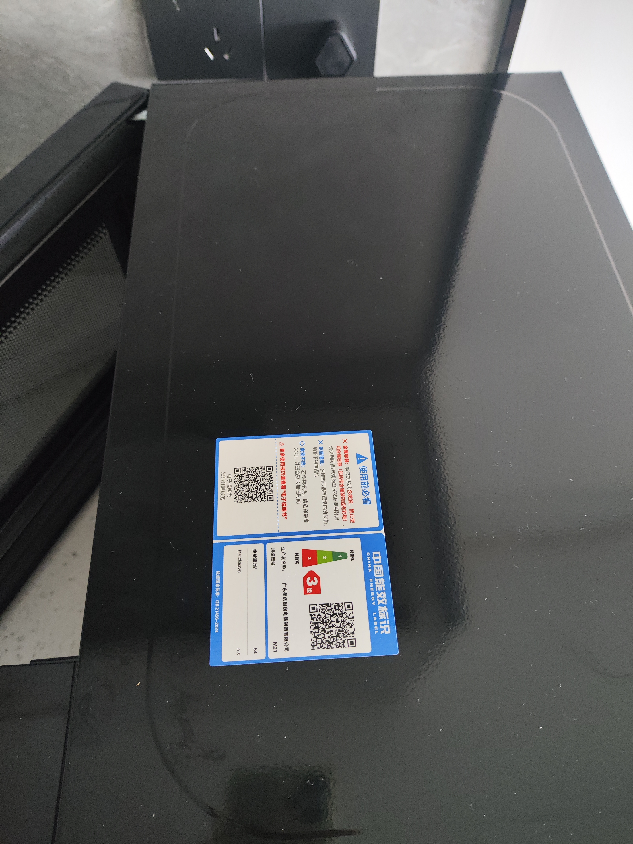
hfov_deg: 56.9
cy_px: 422
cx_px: 316
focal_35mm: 24
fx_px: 585
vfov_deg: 71.6
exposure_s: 1/25
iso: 529
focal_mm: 4.68
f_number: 1.8
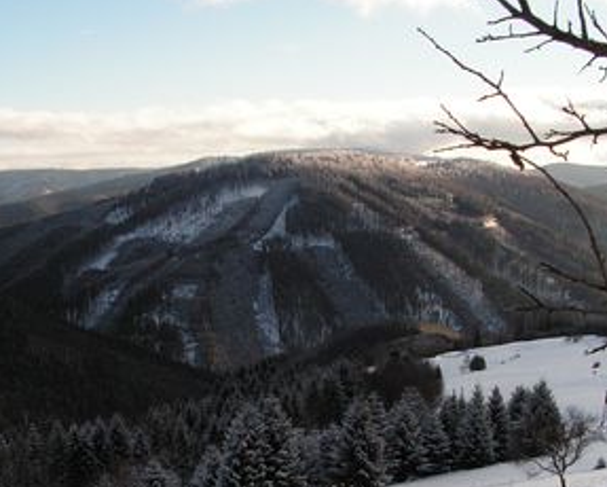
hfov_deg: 34.0
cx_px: 252
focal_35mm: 55
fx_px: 989
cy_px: 314
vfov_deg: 27.5
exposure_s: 1/200
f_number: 8
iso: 100
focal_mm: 6
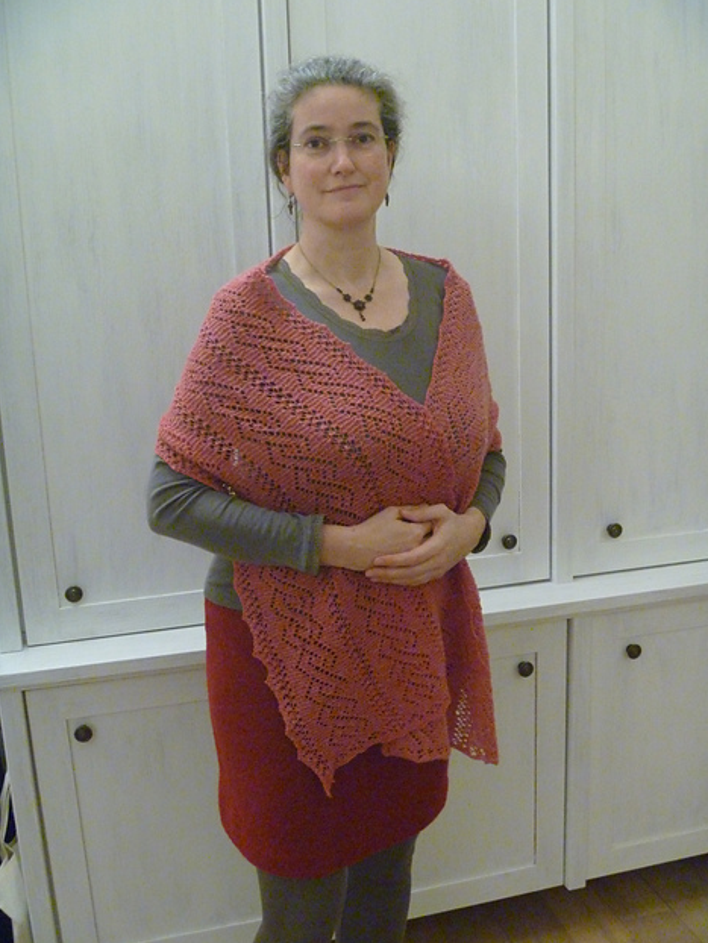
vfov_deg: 51.3
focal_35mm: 36
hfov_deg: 39.7
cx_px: 347
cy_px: 476
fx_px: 981
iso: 640
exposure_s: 1/8
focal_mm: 6.3
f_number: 3.5
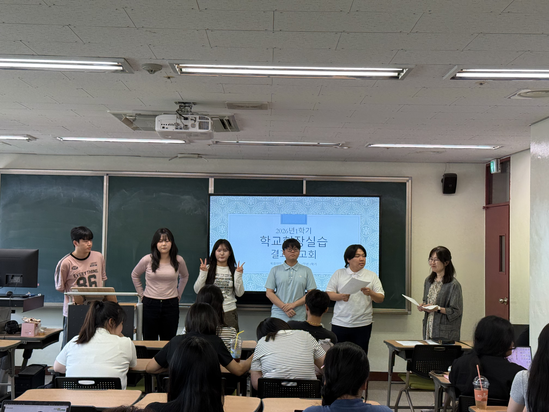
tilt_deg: +2.2
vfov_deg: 30.3
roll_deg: -1.3
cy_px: 206
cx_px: 274
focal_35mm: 48
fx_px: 761
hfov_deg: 39.7
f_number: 1.78
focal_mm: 6.76
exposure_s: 1/120
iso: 80
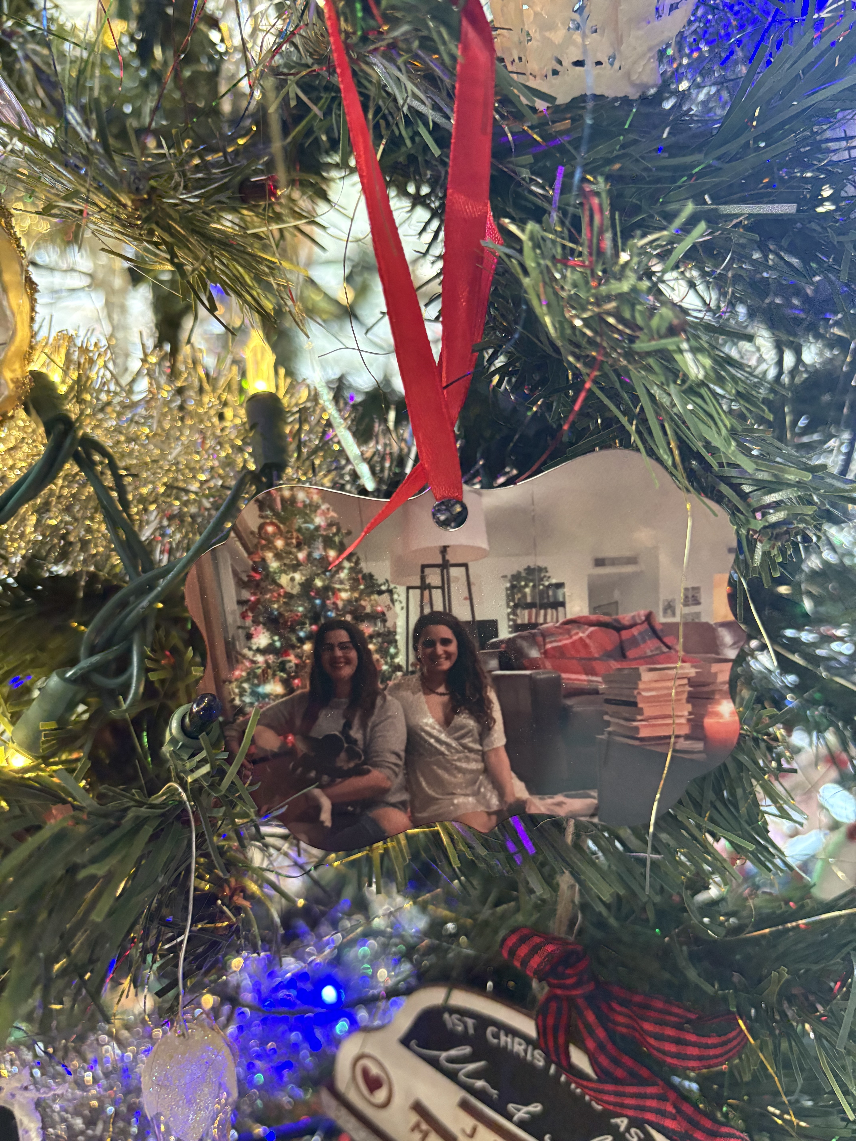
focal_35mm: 26
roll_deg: -3.1
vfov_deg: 67.3
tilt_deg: -22.8
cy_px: 570
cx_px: 428
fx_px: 857
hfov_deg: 53.1
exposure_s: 1/40
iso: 400
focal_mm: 5.96
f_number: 1.6
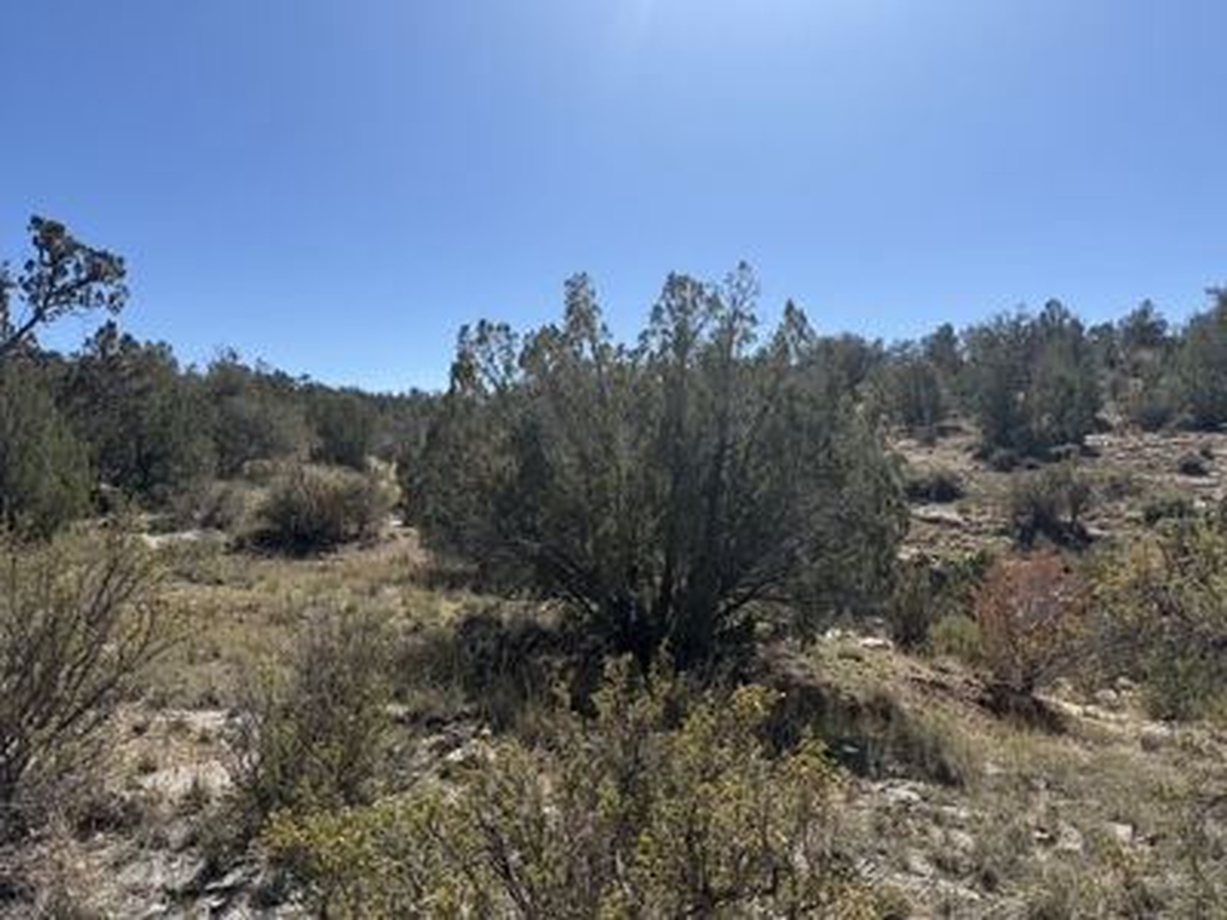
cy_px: 460
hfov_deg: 71.6
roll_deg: +0.4
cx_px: 614
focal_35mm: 24
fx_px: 851
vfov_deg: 56.8
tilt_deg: -0.1
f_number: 1.78
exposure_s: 1/5319
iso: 80
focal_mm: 6.76
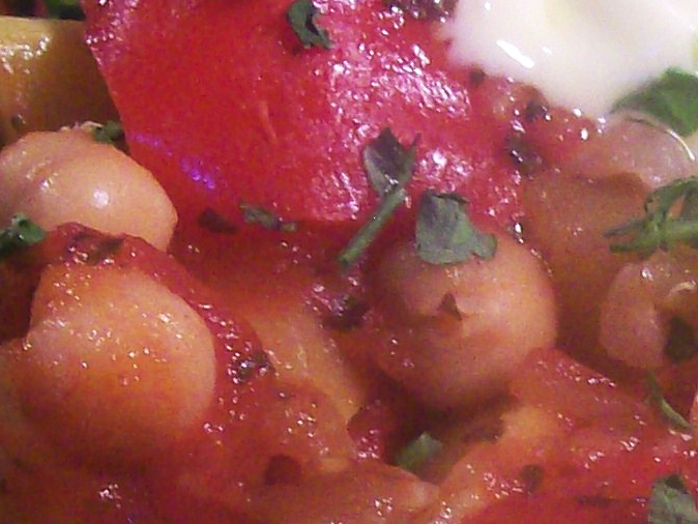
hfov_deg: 11.9
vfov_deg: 8.9
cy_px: 636
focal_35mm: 164
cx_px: 714
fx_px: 3308
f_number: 2.7
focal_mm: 6
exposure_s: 1/32
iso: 132
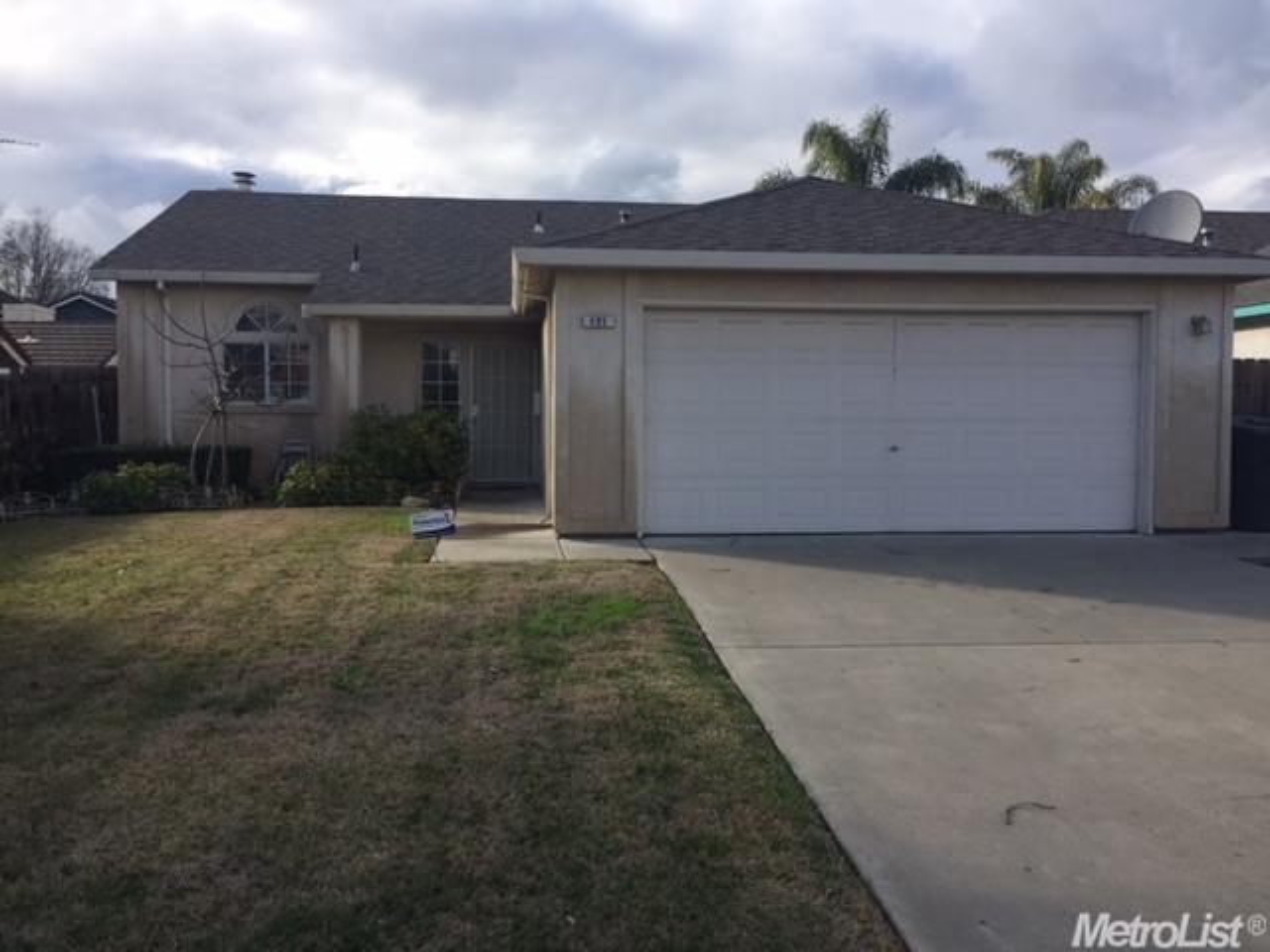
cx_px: 635
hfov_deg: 61.7
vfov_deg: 48.2
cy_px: 476
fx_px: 1064
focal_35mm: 29
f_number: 2.2
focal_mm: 4.15
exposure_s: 1/1236
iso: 32
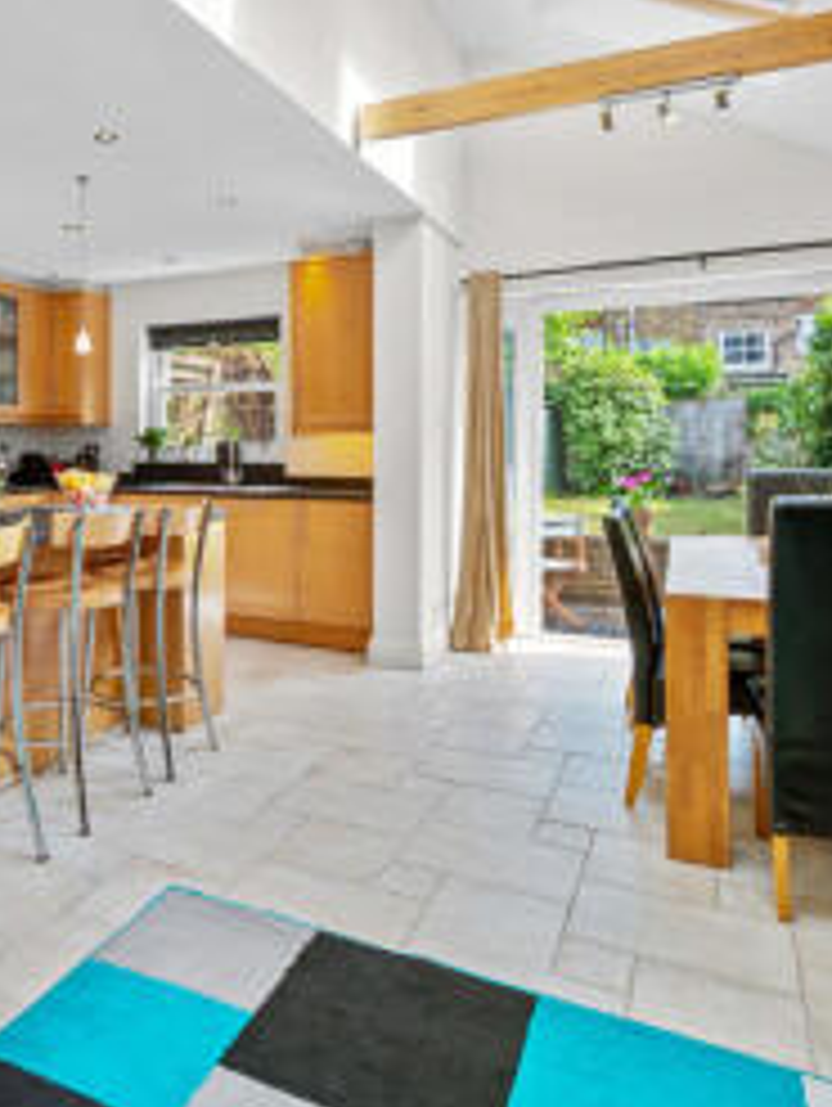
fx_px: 832
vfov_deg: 66.3
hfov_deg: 51.3
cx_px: 229
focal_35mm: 26
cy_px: 421
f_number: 16
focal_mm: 14
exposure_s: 1/5
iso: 250
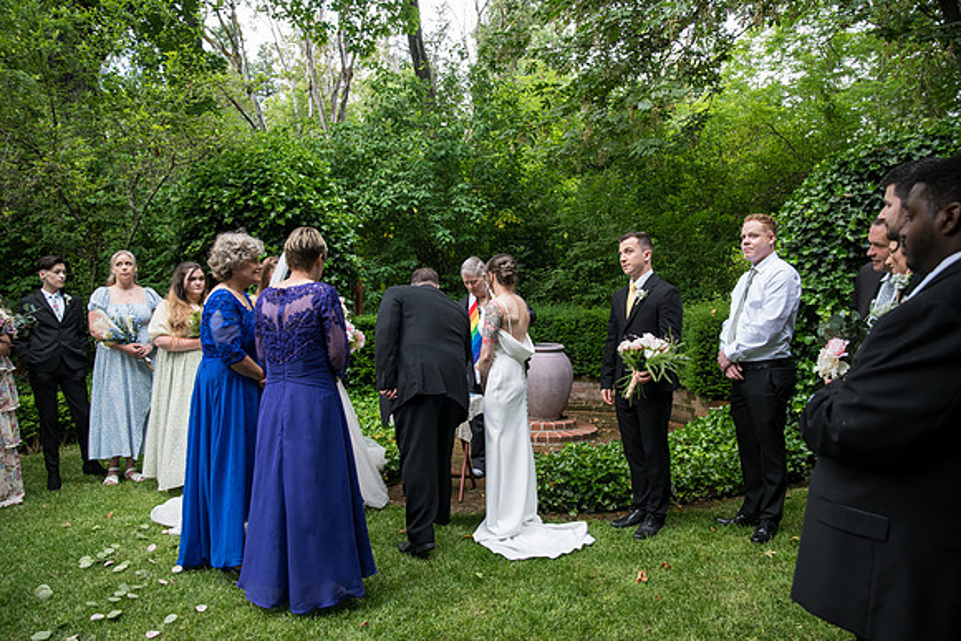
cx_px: 480
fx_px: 641
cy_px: 320
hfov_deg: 73.7
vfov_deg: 53.2
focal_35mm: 24
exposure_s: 1/400
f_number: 4
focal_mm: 24
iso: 1000
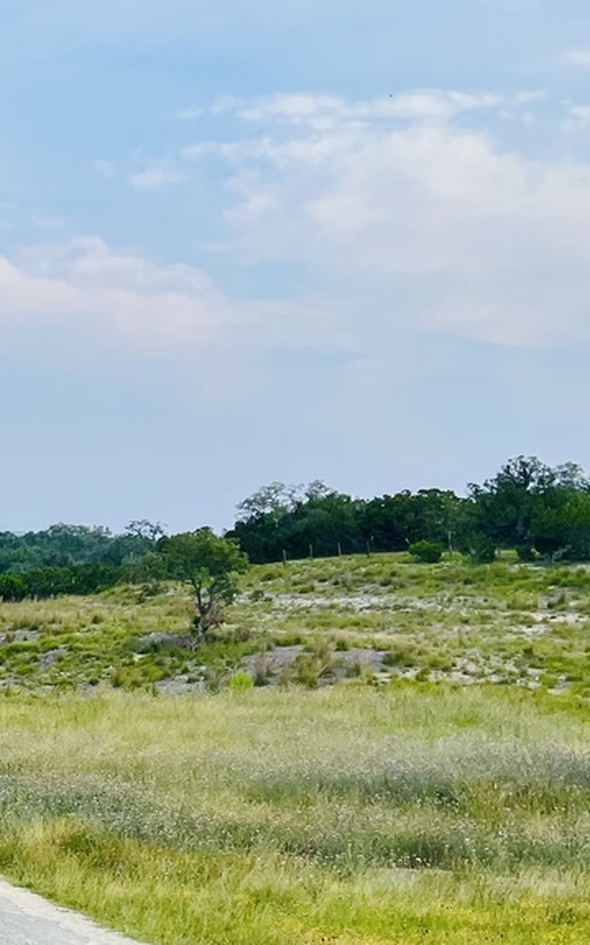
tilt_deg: +1.8
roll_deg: -0.8
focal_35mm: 69
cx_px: -444
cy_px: 524
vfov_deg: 29.8
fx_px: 1777
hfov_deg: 16.2
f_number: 1.6
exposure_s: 1/1695
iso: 50
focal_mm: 5.1
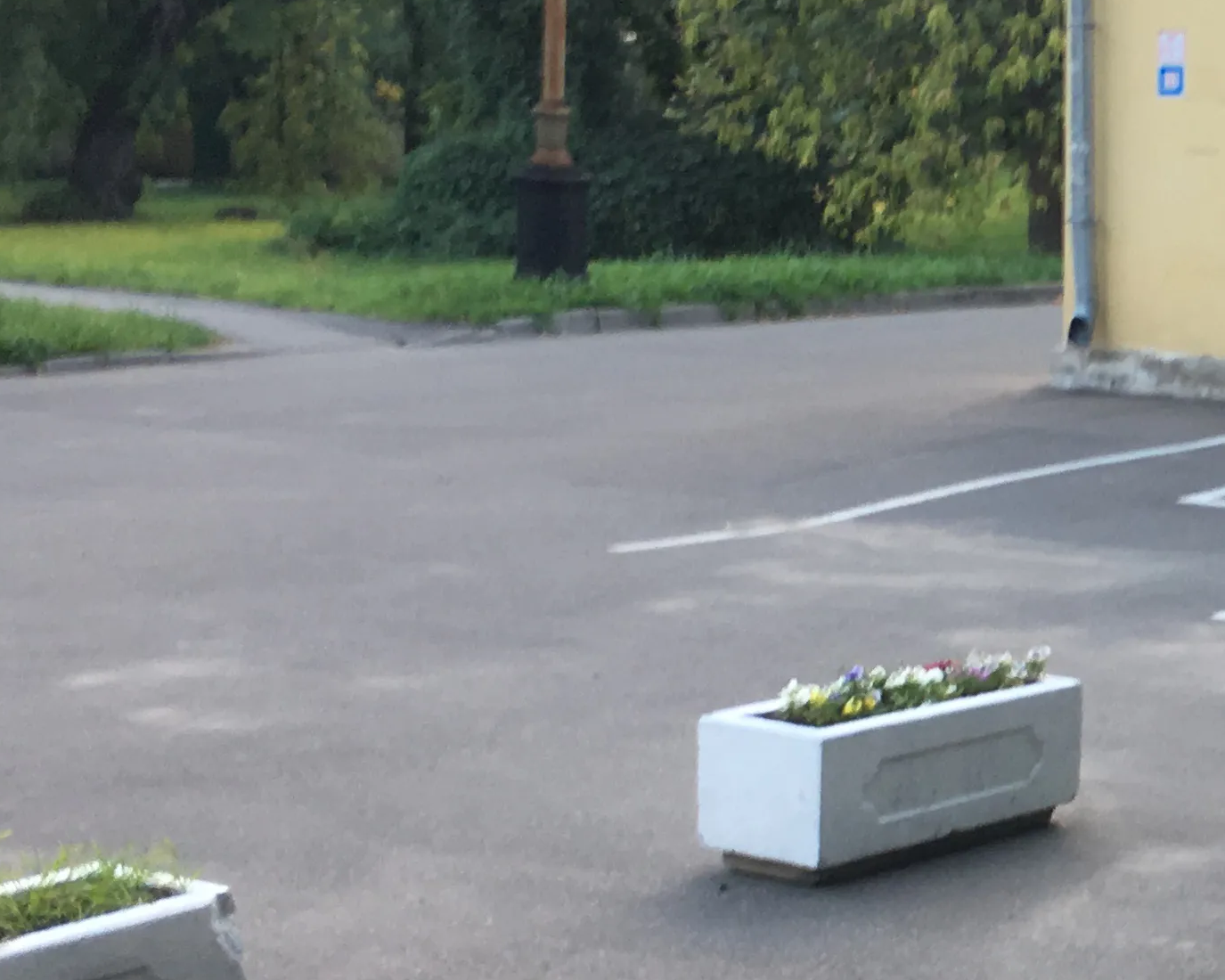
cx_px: 1485
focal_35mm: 83
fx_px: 3009
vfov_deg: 18.5
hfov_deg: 21.3
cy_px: 568
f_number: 2.2
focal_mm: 4.15
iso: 25
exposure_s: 1/50
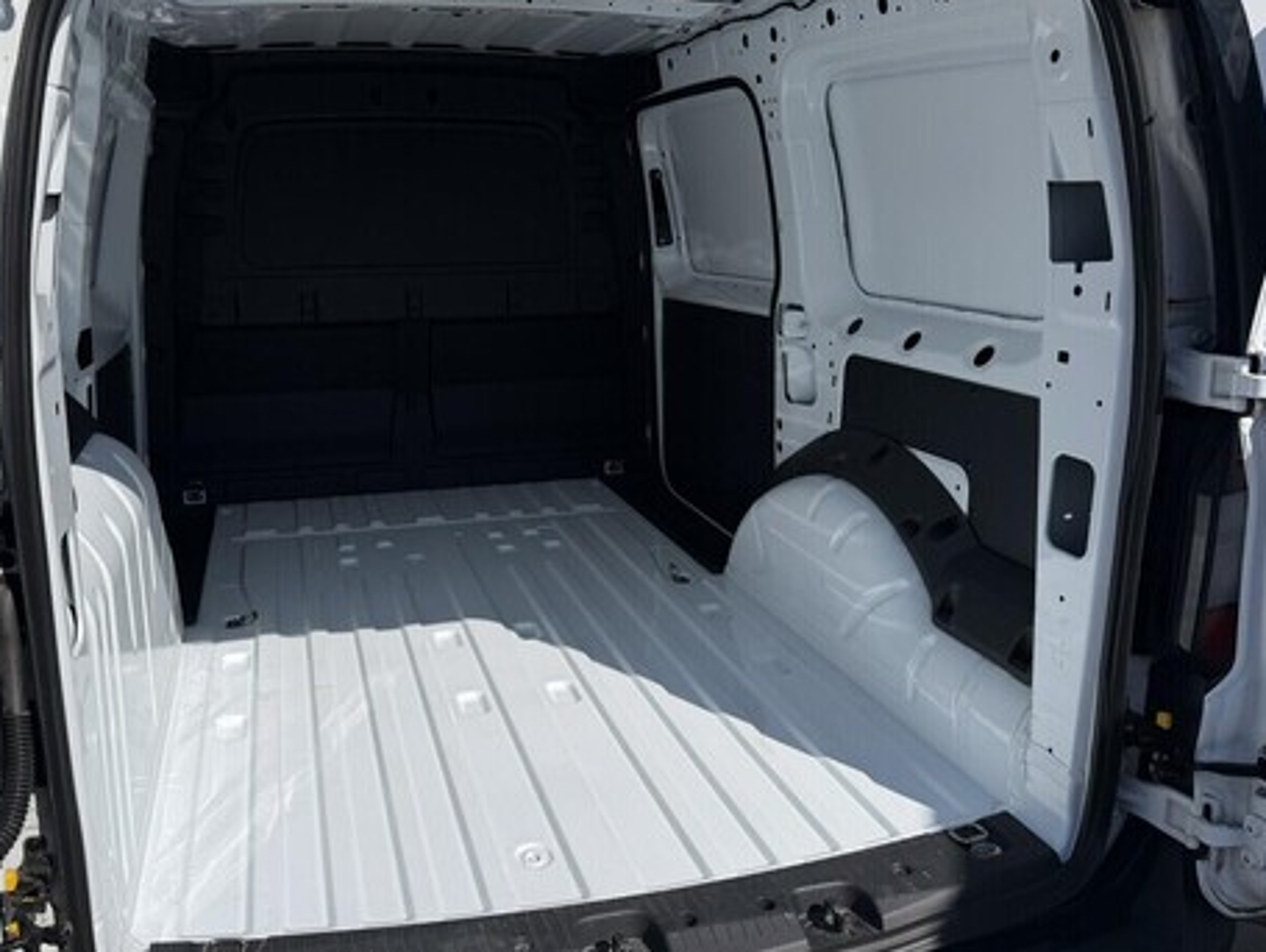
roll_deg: -0.1
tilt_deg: -15.6
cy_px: 455
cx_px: 523
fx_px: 1061
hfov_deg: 61.2
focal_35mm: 29
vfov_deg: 48.3
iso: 80
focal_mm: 6.76
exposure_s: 1/11905
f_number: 1.78
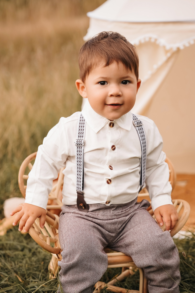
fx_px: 569
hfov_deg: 19.5
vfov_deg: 28.8
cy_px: 146
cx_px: 98
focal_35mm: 70
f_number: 2.8
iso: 100
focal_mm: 70
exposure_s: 1/800
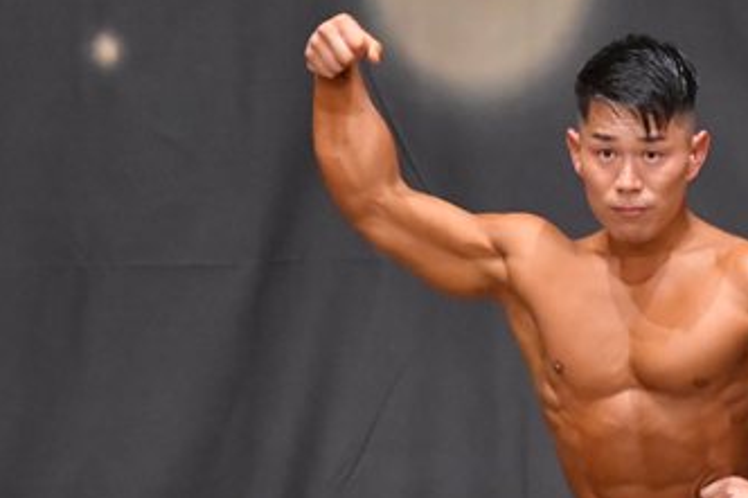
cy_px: 426
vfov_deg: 2.1
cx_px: 745
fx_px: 13810
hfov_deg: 3.1
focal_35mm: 665
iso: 8000
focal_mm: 190
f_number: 5.6
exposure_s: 1/400
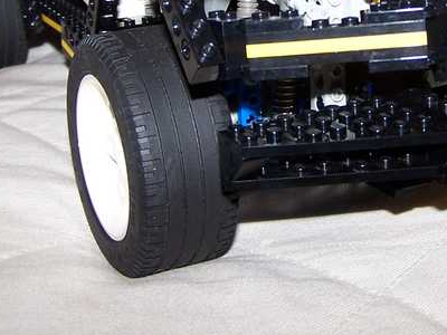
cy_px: 4
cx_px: 314
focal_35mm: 76
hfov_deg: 25.5
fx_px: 981
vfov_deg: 18.9
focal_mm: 6.3
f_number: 2.8
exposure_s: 1/60
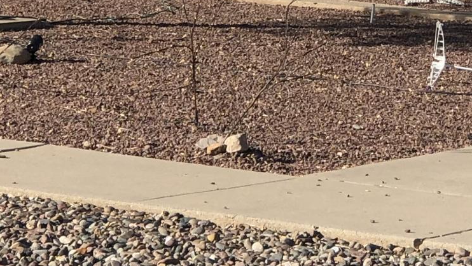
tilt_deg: -5.8
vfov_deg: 4.8
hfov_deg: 8.6
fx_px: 3143
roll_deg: -3.7
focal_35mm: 251
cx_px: 383
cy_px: -44
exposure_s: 1/695
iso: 20
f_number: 2.8
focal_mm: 6.6
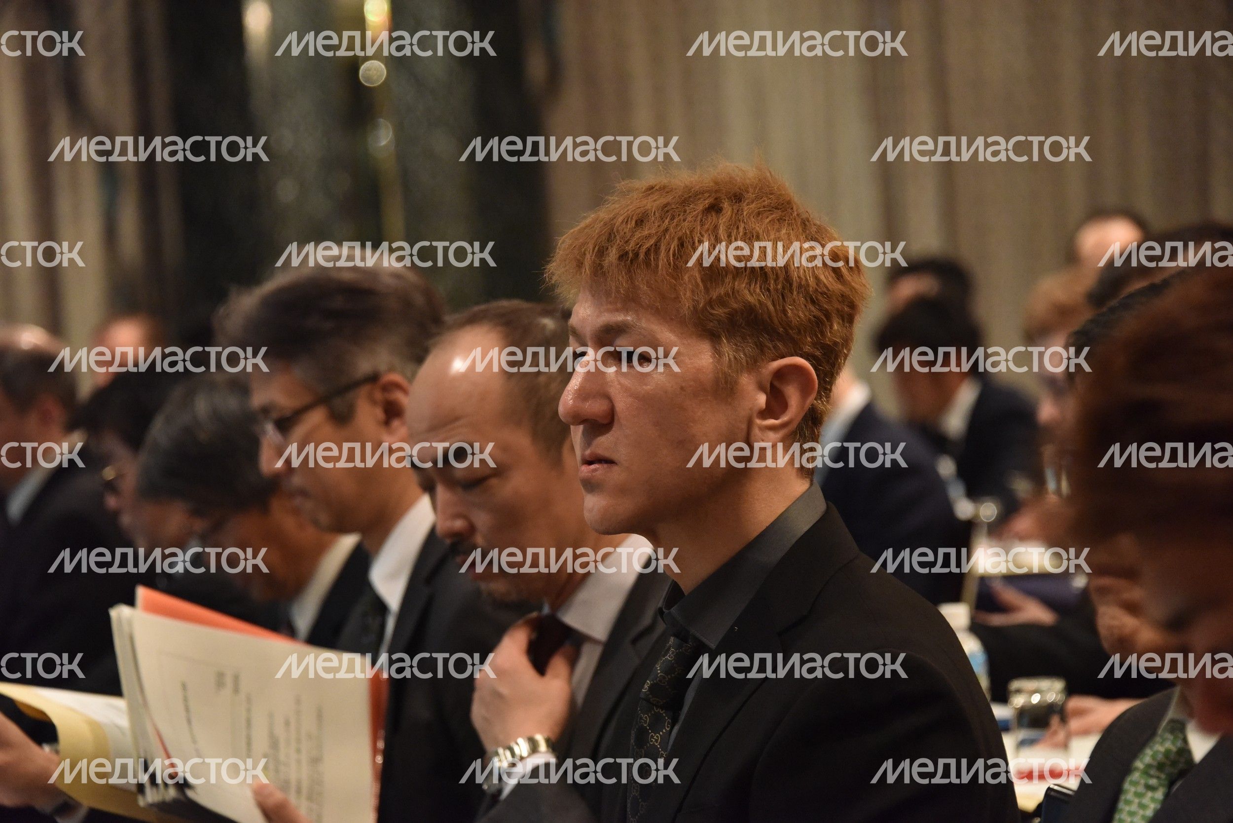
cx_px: 616
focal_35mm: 150
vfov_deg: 9.2
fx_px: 5138
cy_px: 412
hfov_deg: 13.7
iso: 5000
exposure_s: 1/100
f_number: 5.6
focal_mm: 150
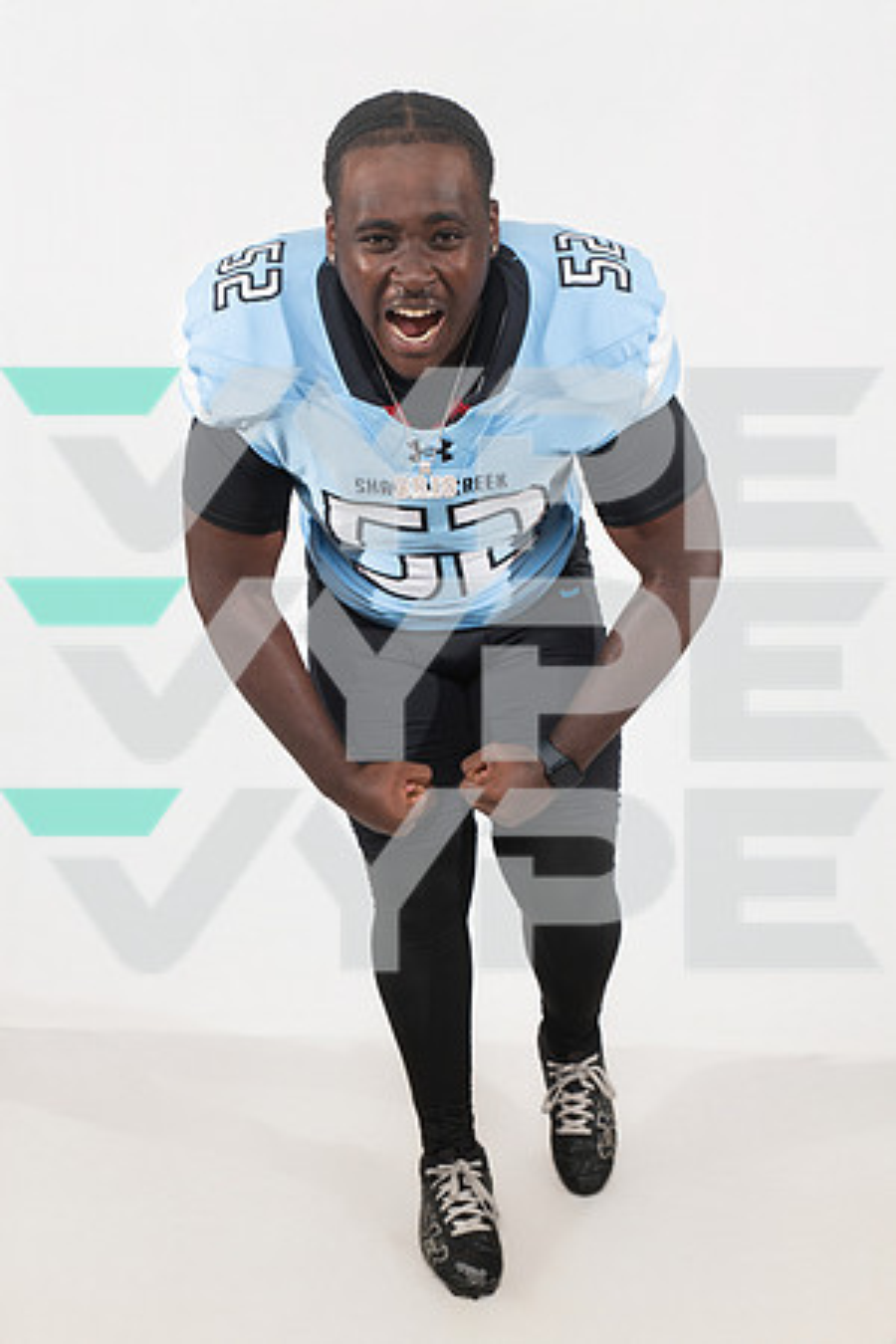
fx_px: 1568
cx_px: 448
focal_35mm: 42
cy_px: 672
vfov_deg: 46.4
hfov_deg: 31.9
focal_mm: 42
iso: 500
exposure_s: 1/320
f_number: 7.1
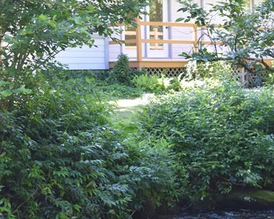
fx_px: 755
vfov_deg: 16.5
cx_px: 203
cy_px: 93
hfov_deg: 20.4
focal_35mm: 93
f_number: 5.6
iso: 400
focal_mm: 29
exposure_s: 1/125
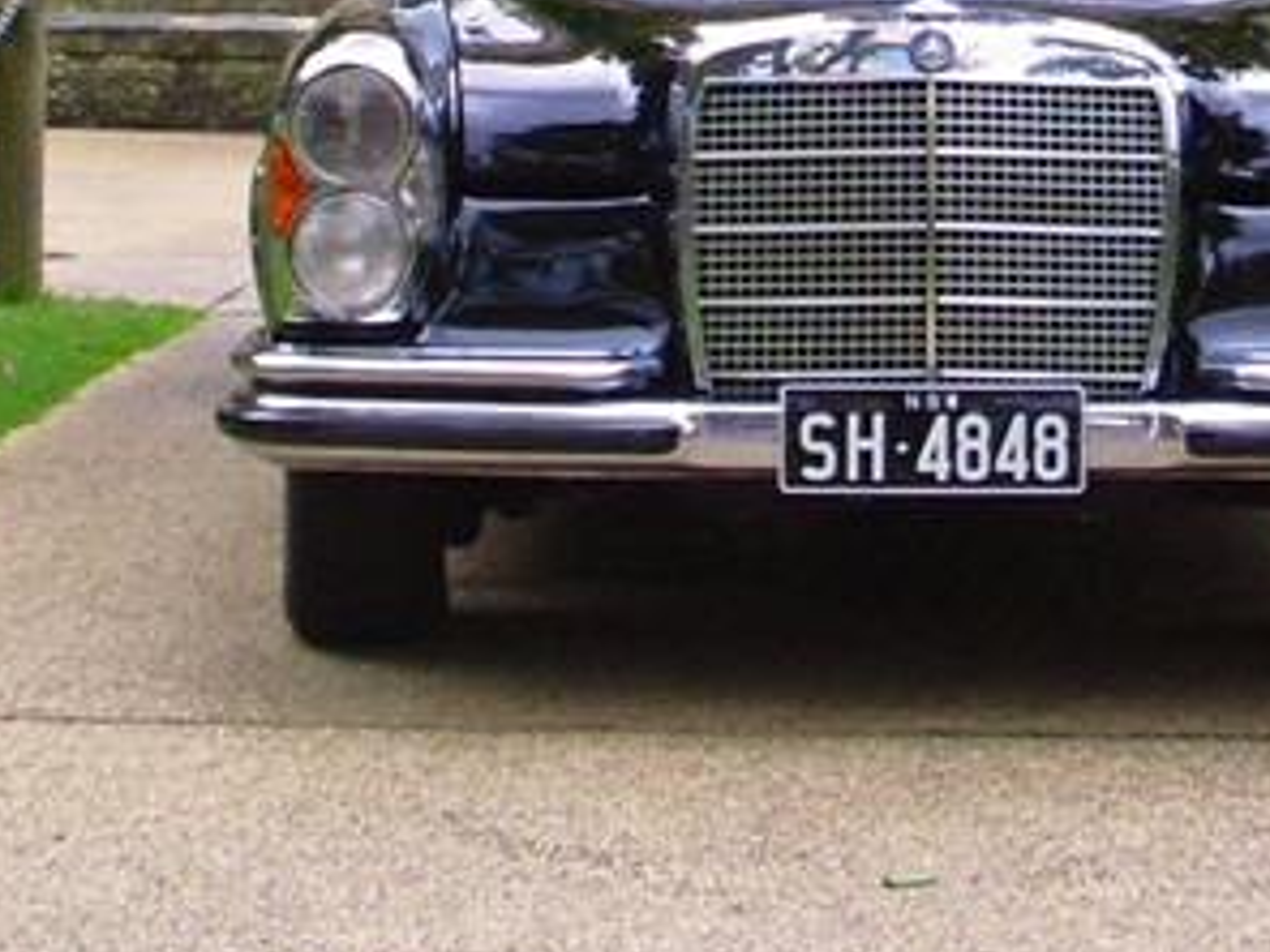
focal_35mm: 130
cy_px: -519
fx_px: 4769
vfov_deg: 10.9
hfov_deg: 15.1
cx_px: 888
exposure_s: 1/125
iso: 80
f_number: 3
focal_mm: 6.3
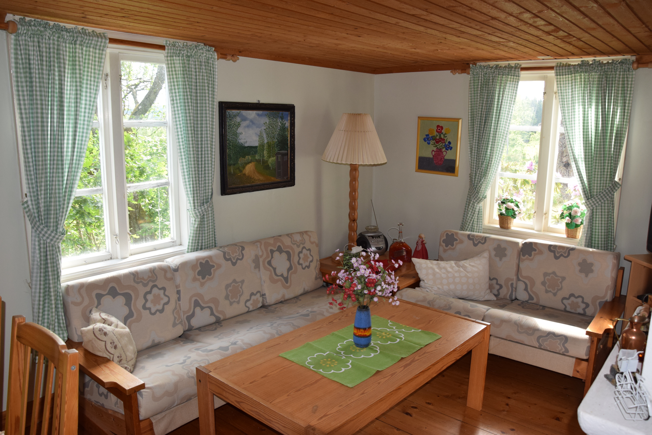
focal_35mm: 27
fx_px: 489
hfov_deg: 67.4
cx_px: 326
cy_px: 218
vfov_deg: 47.9
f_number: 5.6
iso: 560
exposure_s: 1/125
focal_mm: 18
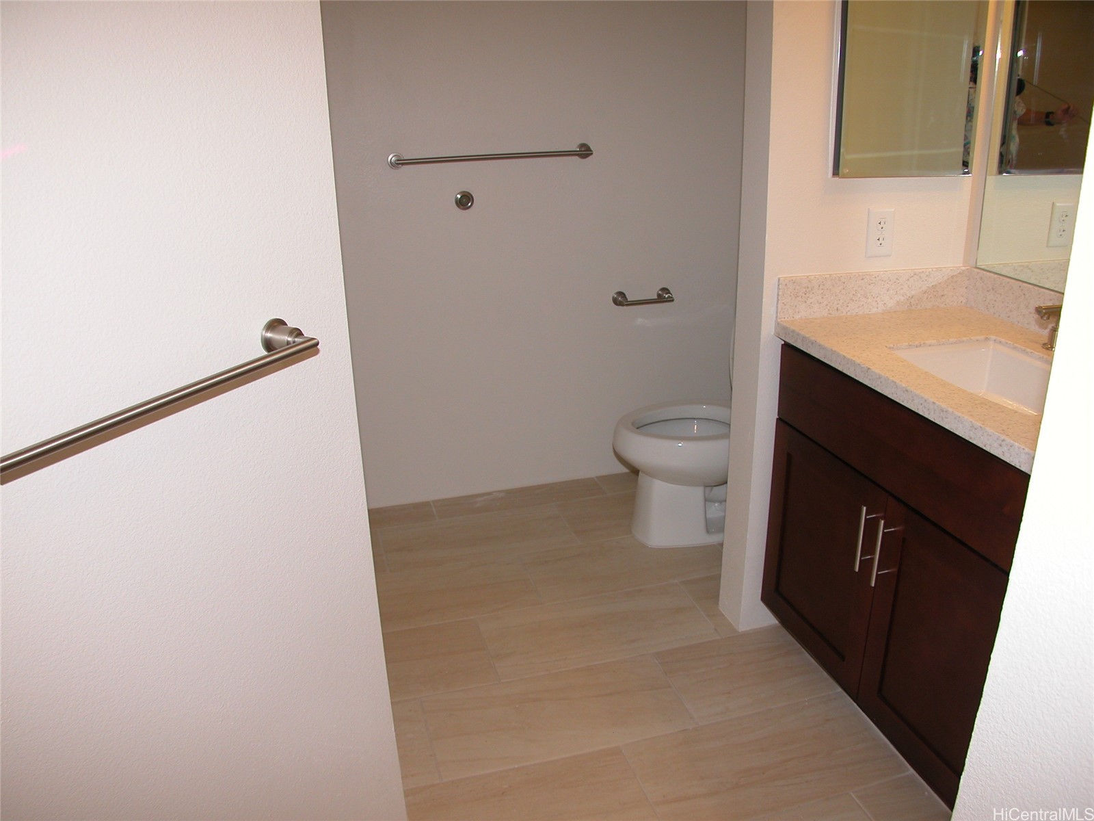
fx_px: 1106
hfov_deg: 52.6
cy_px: 410
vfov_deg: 40.7
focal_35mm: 35
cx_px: 547
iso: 100
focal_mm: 8.9
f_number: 2.8
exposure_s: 1/60
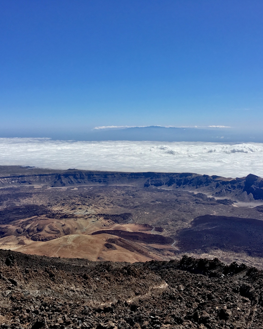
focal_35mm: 38
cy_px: 164
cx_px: 140
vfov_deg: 47.9
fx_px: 370
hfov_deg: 39.1
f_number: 2.2
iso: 25
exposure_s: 1/4274
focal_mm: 4.15
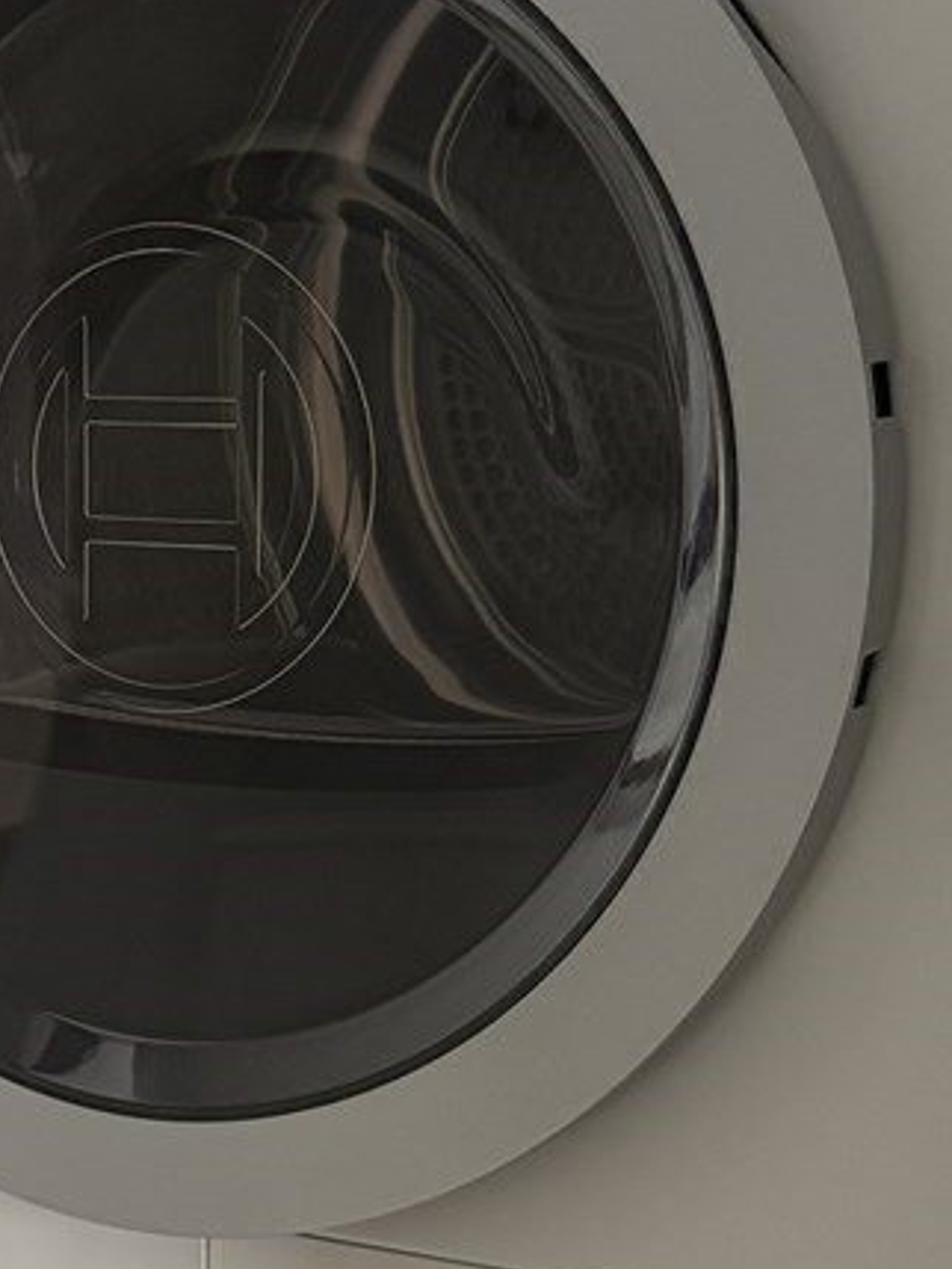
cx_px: 12
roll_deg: +0.2
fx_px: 3409
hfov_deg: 15.6
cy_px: 1003
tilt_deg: -13.8
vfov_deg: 20.8
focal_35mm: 93
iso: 200
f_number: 1.6
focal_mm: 5.96
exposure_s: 1/60
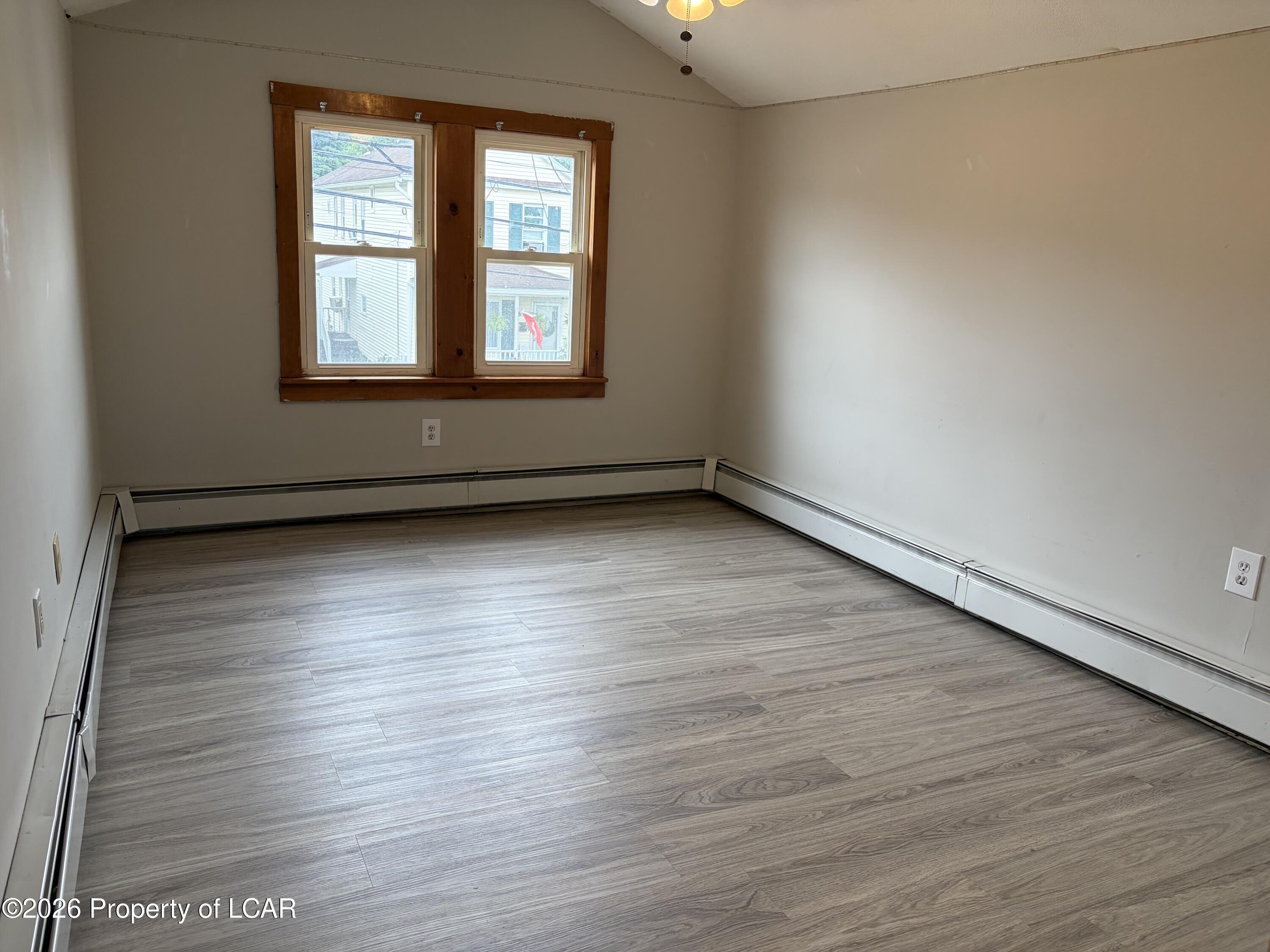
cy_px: 476
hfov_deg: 67.3
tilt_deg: -11.5
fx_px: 954
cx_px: 635
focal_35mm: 26
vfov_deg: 53.1
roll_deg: -1.5
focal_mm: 5.96
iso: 125
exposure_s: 1/194
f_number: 1.6
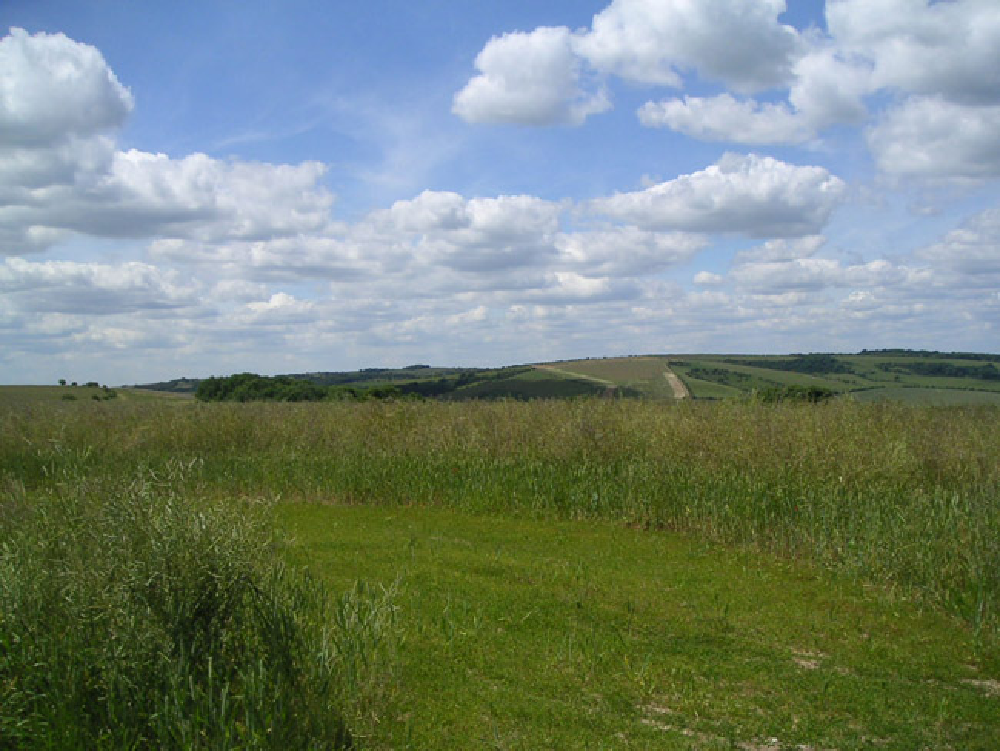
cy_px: 376
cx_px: 500
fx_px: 1098
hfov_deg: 49.0
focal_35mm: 38
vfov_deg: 37.7
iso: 50
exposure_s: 1/350
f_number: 6.7
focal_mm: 6
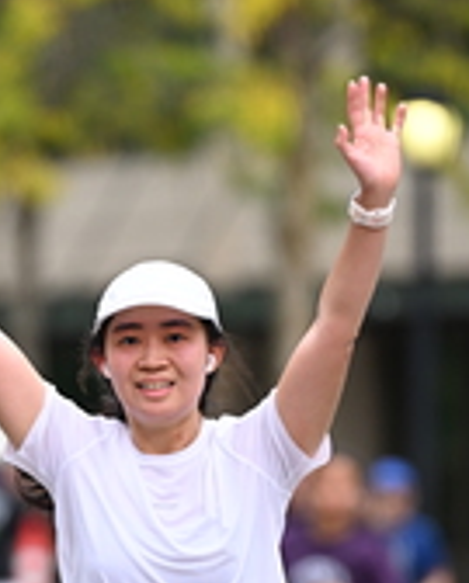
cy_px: 430
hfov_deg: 2.5
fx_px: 10607
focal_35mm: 613
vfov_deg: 3.2
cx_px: 130
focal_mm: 200
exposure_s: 1/2000
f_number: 2.8
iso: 640
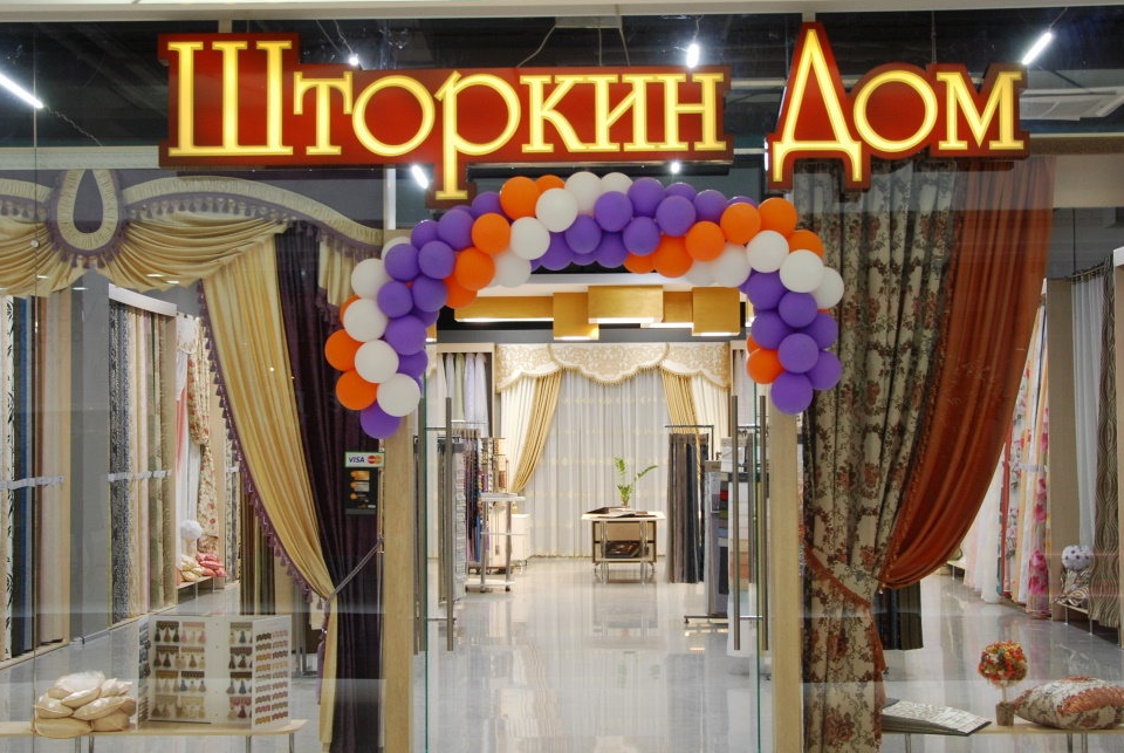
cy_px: 374
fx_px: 1751
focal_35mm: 56
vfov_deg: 24.3
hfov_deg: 35.6
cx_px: 555
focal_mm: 28
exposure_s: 1/13
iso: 400
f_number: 6.3
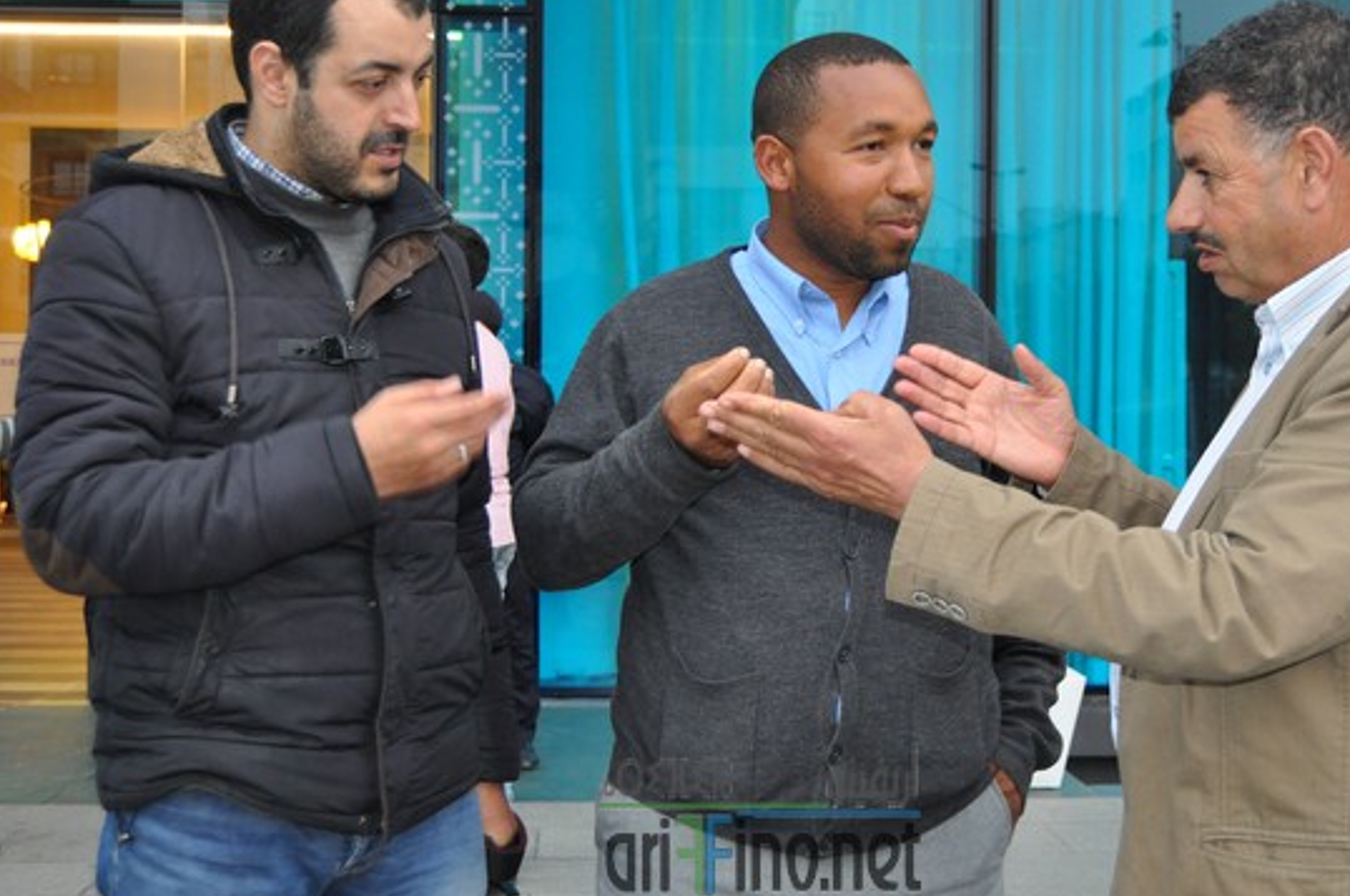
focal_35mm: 50
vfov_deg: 26.9
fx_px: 1872
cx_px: 760
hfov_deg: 39.6
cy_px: 423
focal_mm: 28
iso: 800
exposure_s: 1/60
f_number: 4
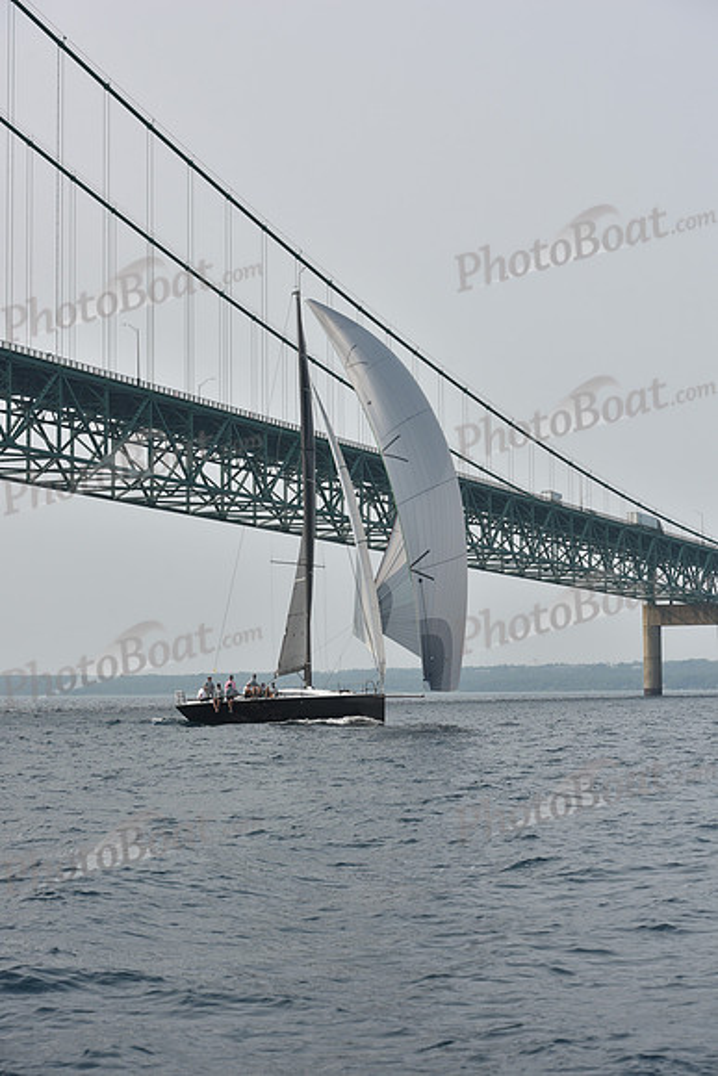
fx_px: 2093
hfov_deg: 19.5
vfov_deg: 28.8
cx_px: 359
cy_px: 538
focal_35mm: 70
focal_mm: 70
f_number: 8
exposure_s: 1/1250
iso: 250
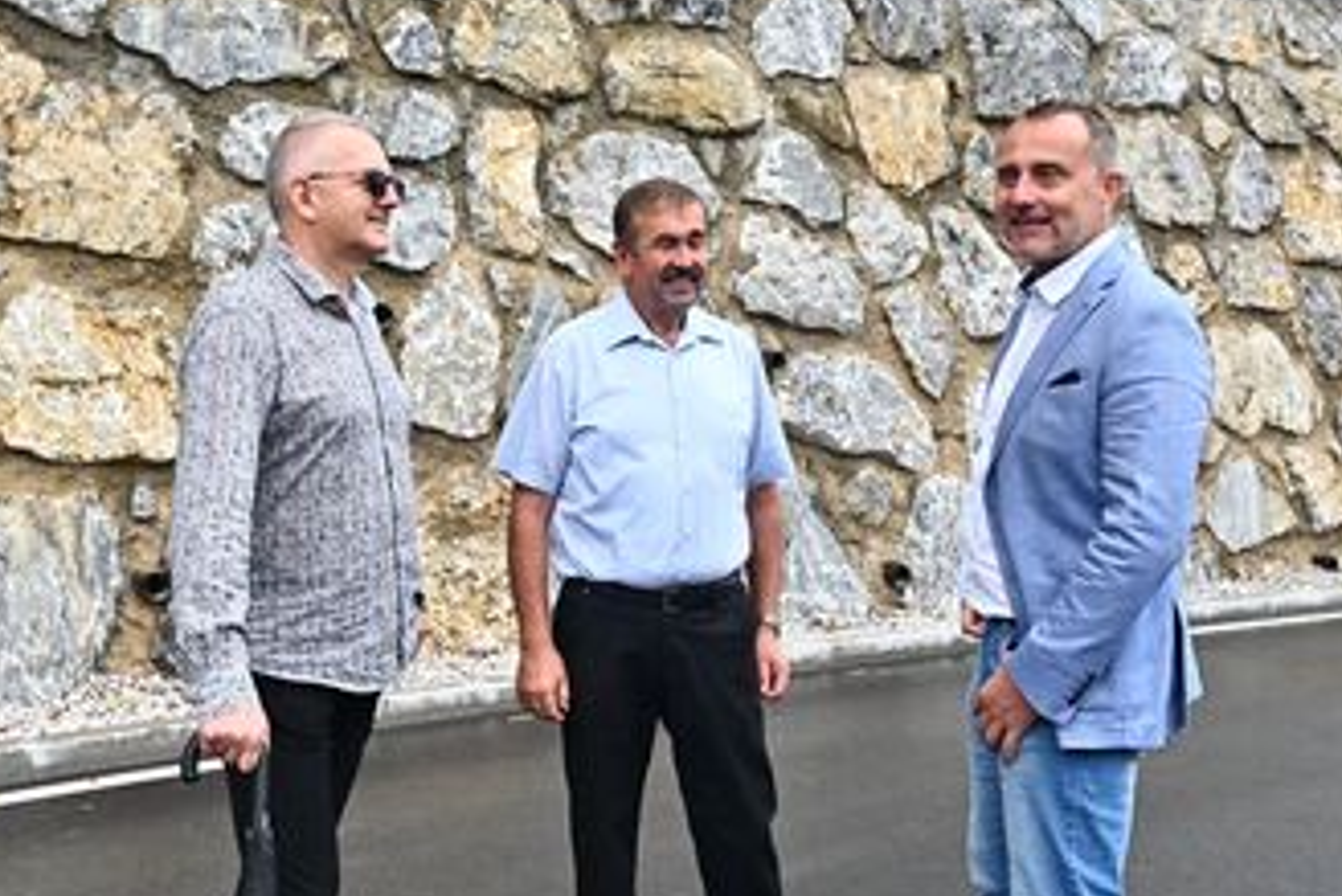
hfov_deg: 41.0
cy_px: 421
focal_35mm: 48
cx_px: 569
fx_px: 1790
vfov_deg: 28.1
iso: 1600
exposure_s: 1/4000
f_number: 6.3
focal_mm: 35
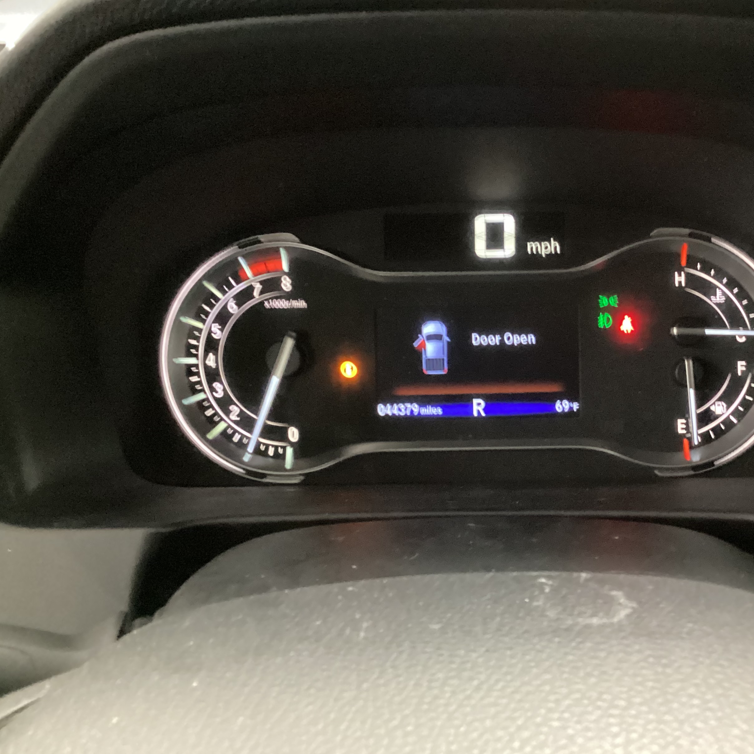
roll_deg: +0.1
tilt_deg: -26.1
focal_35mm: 37
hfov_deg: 44.4
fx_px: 912
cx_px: 489
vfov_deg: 44.9
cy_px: 379
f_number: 2.4
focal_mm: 3.3
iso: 640
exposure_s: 1/17
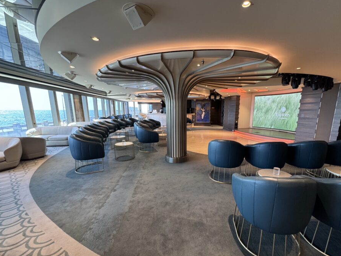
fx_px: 158
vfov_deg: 77.8
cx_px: 187
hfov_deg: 94.2
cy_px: 142
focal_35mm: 16
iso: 250
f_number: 2.2
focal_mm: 2.22
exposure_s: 1/83
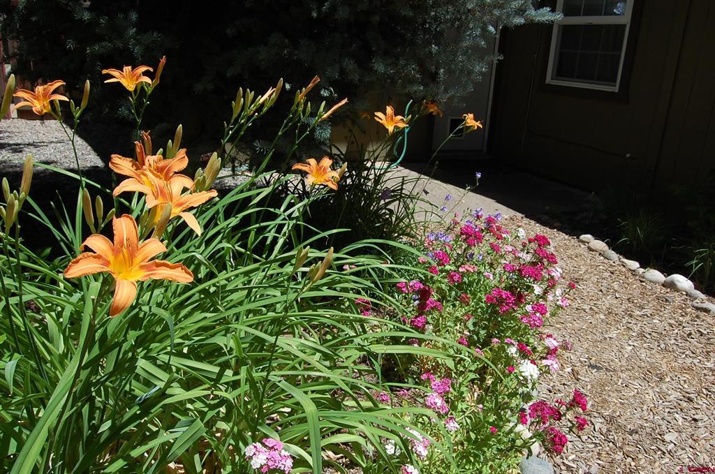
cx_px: 358
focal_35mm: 27
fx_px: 535
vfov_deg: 47.8
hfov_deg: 67.5
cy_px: 237
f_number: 10
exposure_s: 1/250
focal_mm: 18
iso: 220
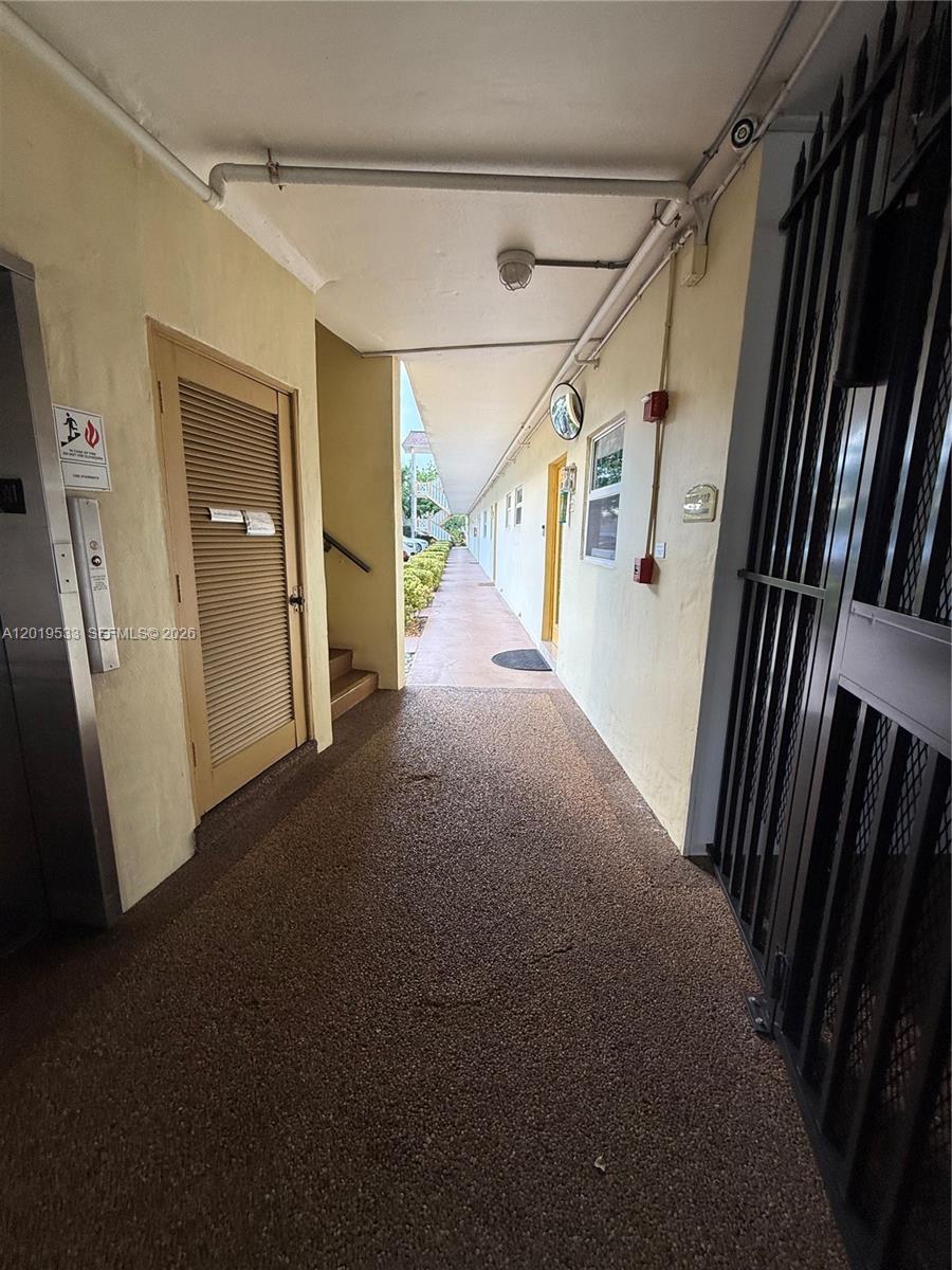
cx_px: 476
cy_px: 635
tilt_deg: -10.5
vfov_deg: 102.1
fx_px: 513
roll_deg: -0.5
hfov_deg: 85.7
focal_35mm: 14
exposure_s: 1/99
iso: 50
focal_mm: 2.22
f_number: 2.2
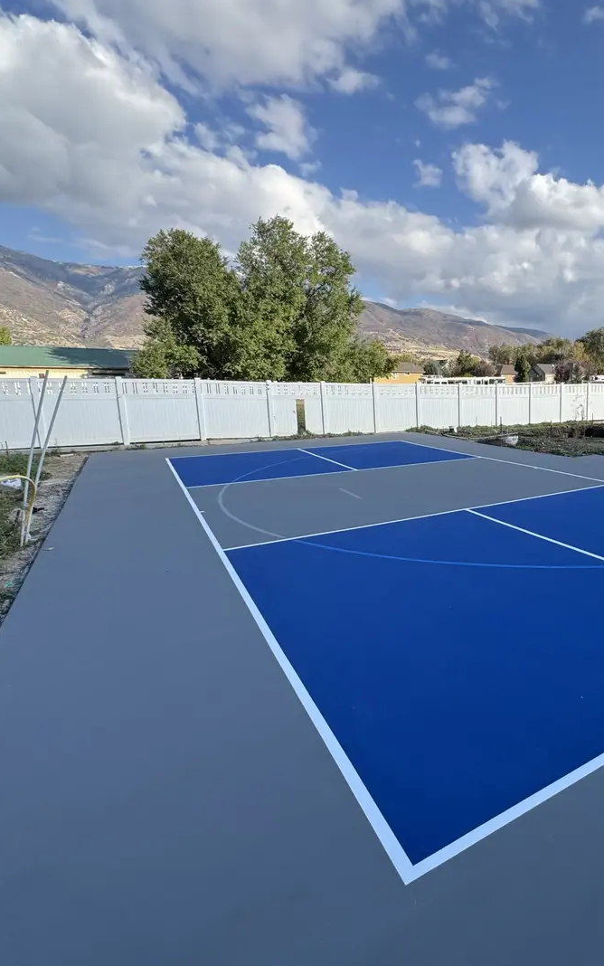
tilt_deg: -9.7
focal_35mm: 20
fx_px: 526
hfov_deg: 54.2
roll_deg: +0.0
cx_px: 511
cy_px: 483
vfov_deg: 85.0
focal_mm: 2.22
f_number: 2.2
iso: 50
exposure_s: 1/1034
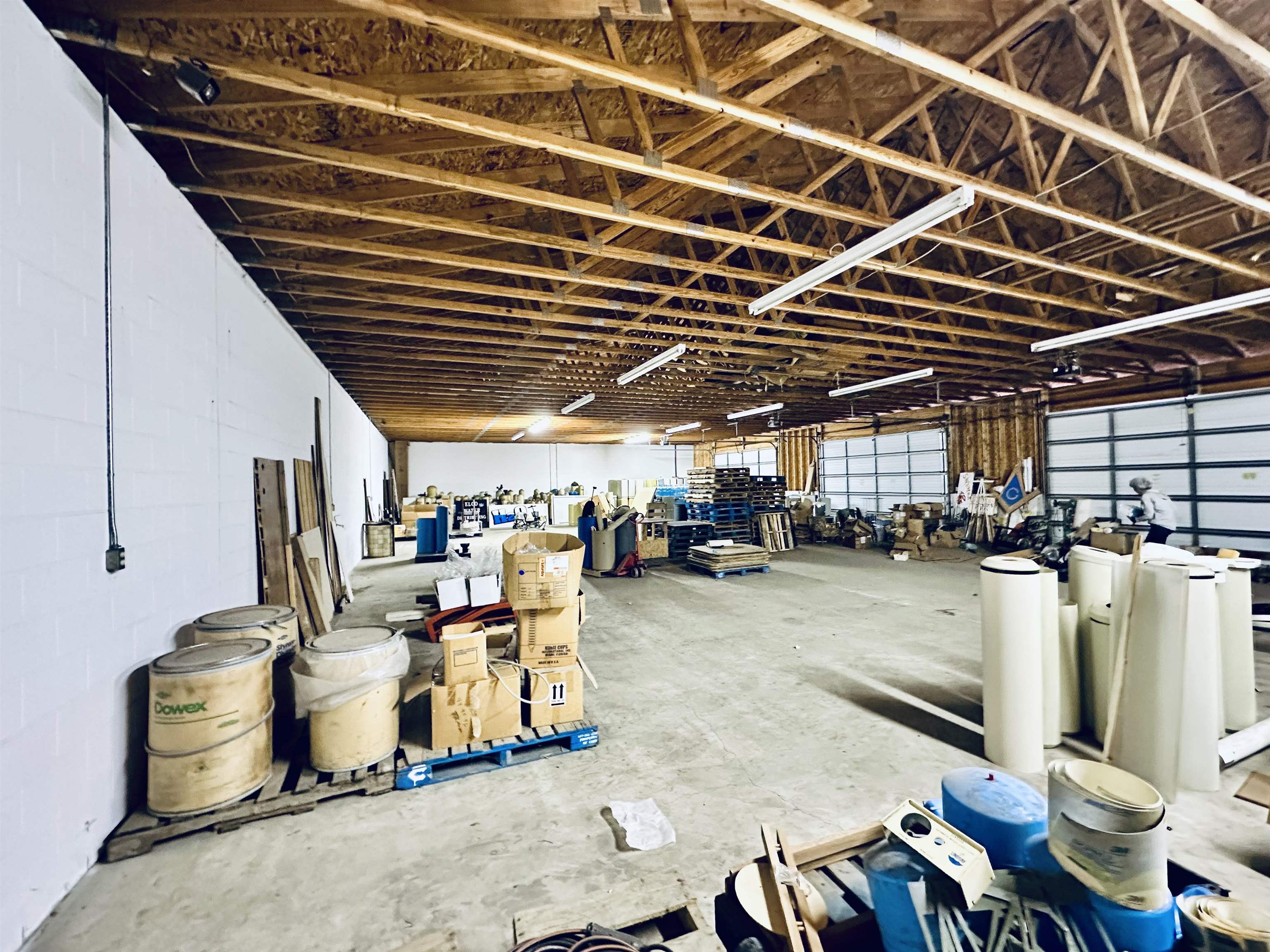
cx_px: 635
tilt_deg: +0.8
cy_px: 476
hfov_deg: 102.1
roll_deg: +1.2
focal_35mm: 14
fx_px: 514
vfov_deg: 85.7
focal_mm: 2.22
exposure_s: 1/40
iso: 1000
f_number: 2.2
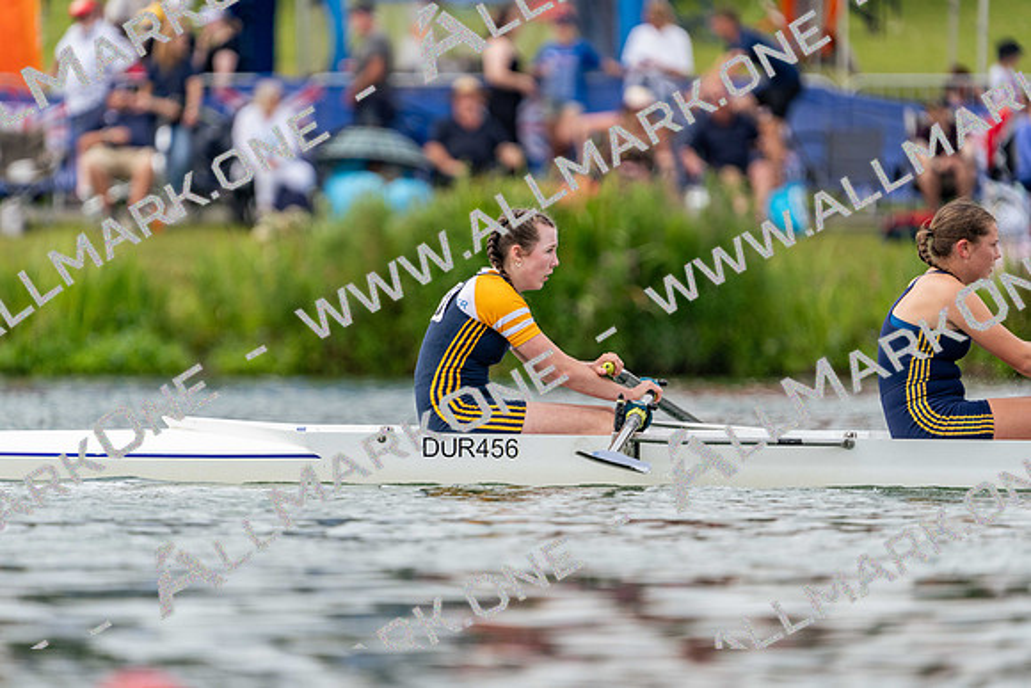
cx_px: 516
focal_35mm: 600
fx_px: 17187
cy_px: 344
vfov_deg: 2.3
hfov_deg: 3.4
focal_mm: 600
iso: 500
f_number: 6.3
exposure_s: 1/1600
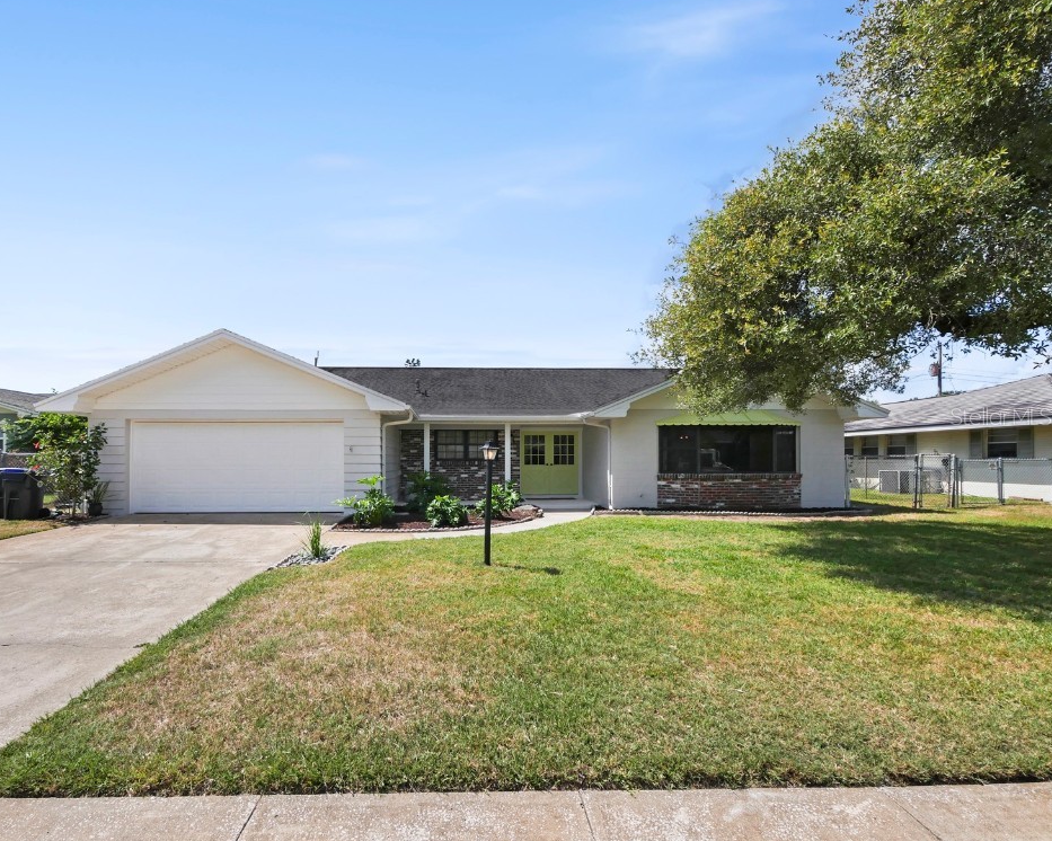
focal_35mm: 15
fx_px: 467
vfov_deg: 84.0
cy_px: 416
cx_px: 479
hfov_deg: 96.6
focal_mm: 7
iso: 200
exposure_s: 1/640
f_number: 9
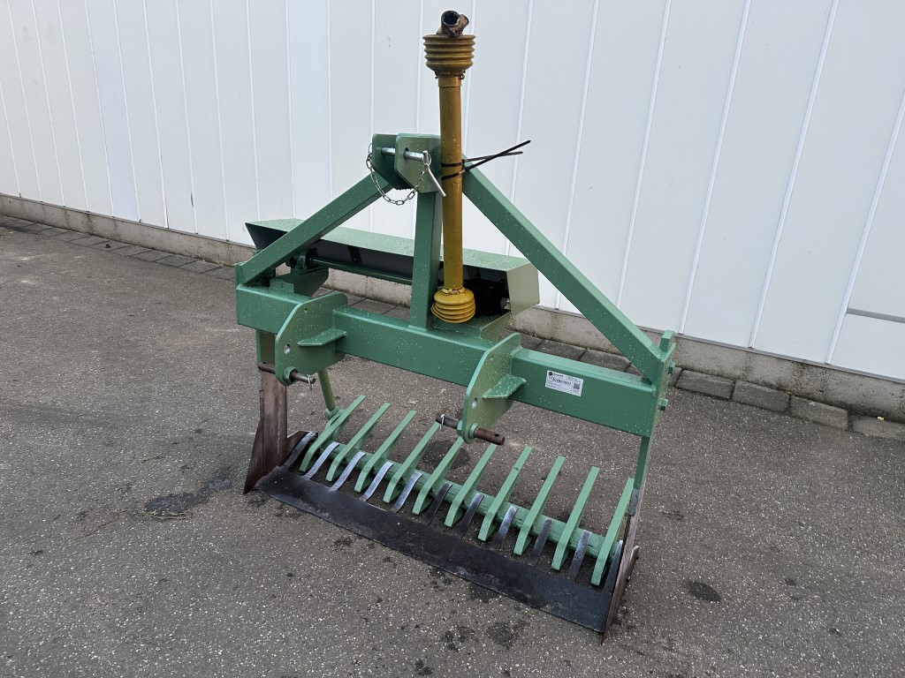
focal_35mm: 24
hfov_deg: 71.6
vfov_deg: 56.8
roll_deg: -4.0
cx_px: 452
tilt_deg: -20.9
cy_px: 339
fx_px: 627
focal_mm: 6.86
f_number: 1.78
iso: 250
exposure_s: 1/67
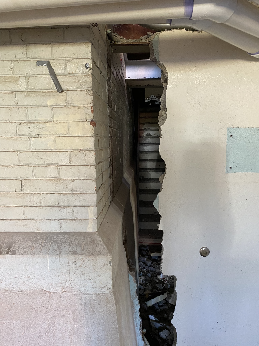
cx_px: 130
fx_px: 259
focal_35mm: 26
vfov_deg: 67.3
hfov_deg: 53.1
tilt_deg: -9.4
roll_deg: +0.9
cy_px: 173
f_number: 1.8
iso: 320
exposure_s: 1/60
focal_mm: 4.25
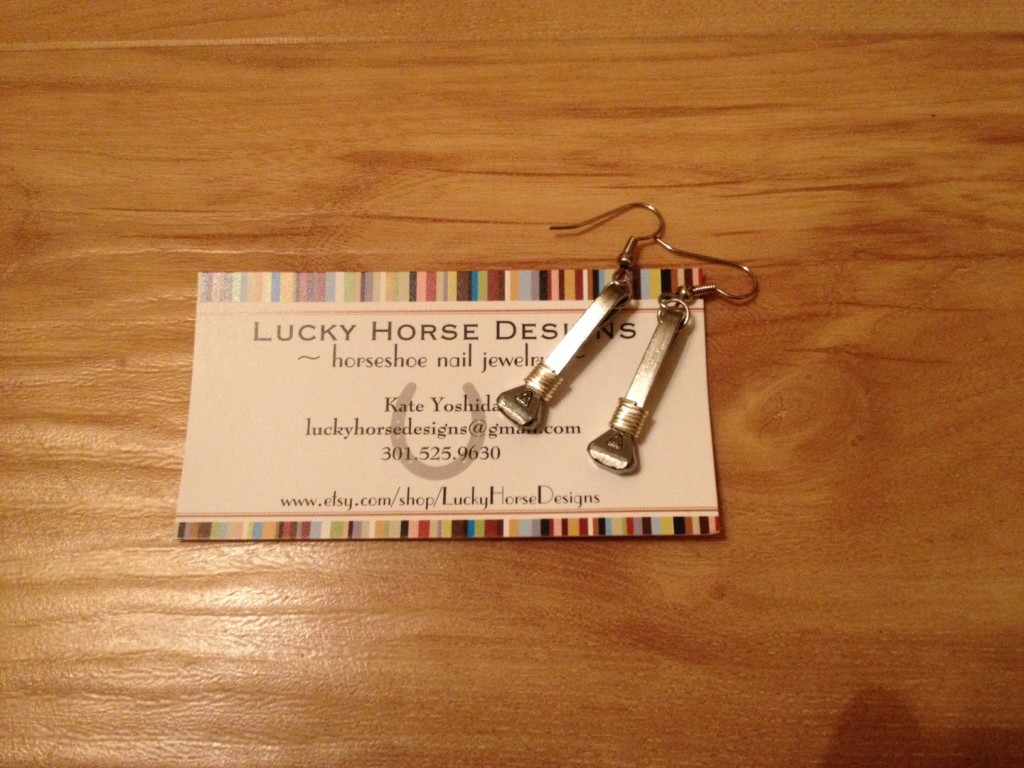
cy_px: 384
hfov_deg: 52.6
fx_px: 1035
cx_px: 512
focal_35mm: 35
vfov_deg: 40.7
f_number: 2.4
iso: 400
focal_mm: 4.28
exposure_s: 1/17
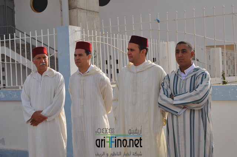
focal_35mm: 57
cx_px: 118
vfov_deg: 23.7
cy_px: 78
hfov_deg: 35.1
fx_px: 375
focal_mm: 38
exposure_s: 1/400
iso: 200
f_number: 10
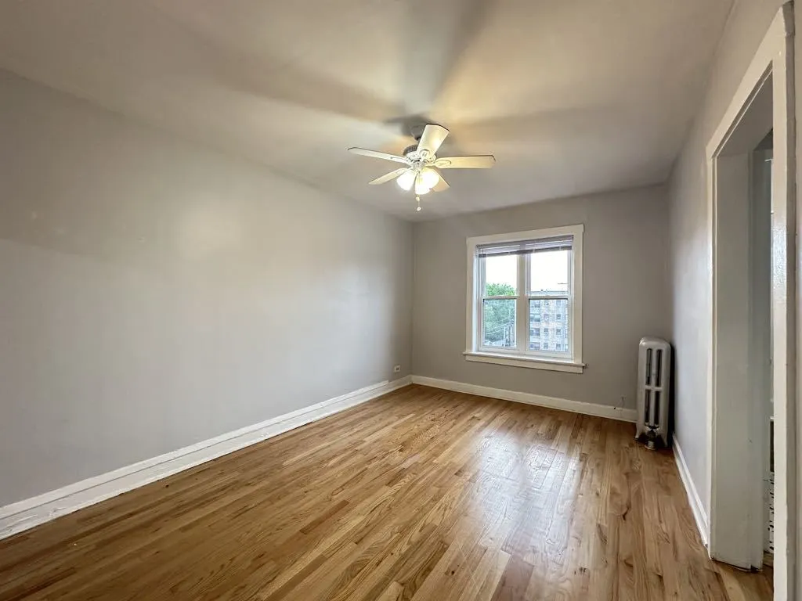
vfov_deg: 85.7
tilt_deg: +0.9
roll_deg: +1.1
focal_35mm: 14
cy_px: 300
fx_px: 324
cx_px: 401
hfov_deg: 102.1
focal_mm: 2.22
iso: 200
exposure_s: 1/60
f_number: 2.2
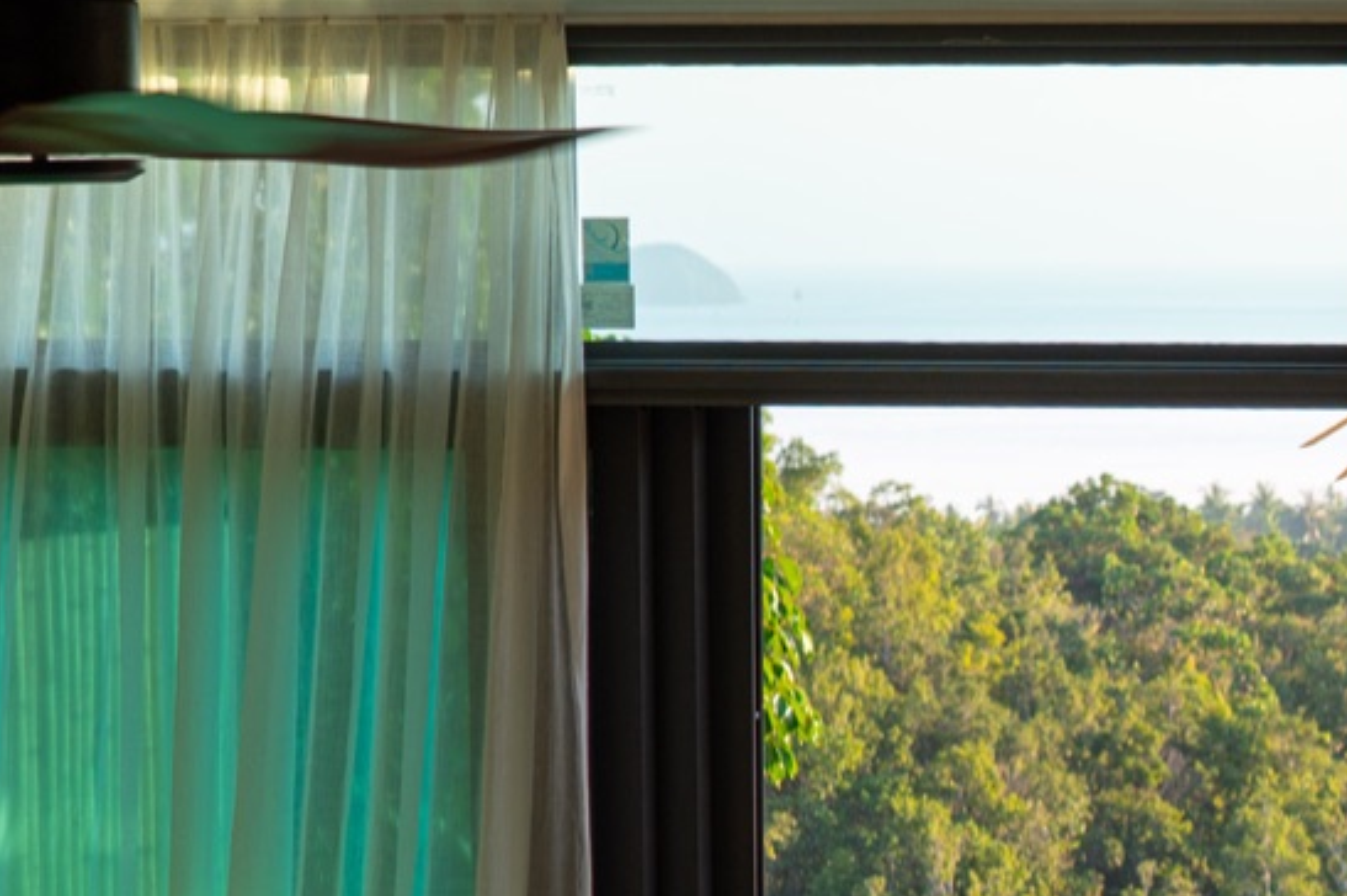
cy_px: 1164
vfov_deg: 10.5
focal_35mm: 128
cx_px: 1709
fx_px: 4786
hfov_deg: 15.3
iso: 100
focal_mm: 35
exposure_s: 1/100
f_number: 4.5
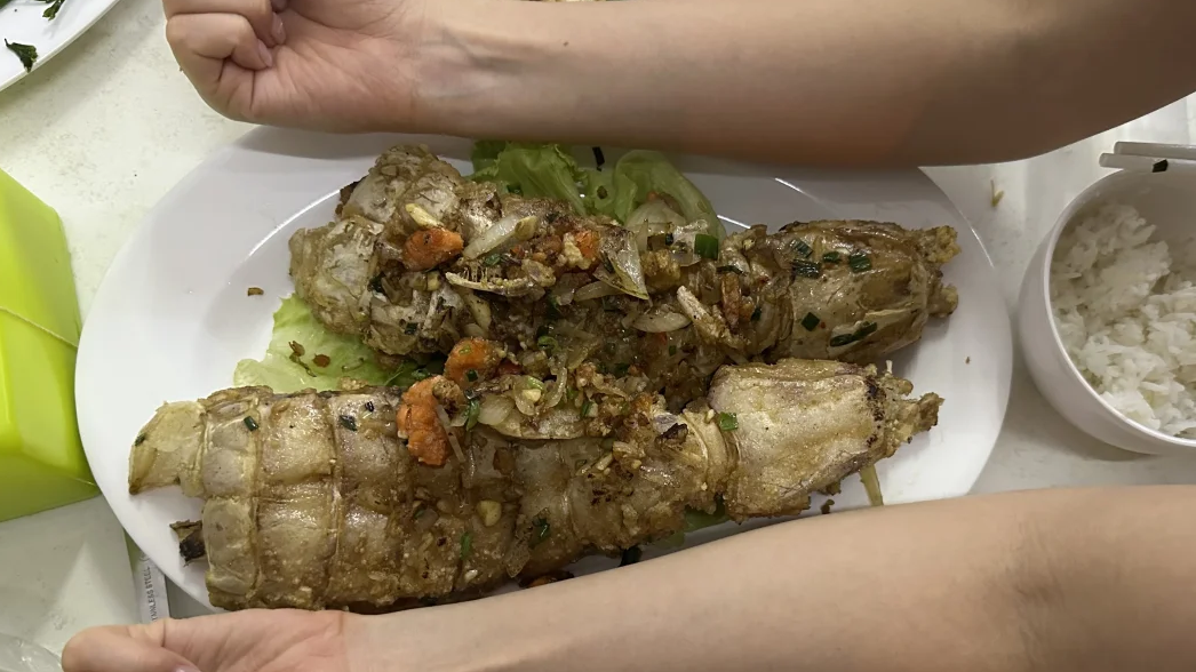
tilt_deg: -74.9
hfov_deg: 69.9
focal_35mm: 27
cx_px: 583
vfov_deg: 42.9
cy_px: 328
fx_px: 856
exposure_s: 1/50
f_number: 1.78
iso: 800
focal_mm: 6.86
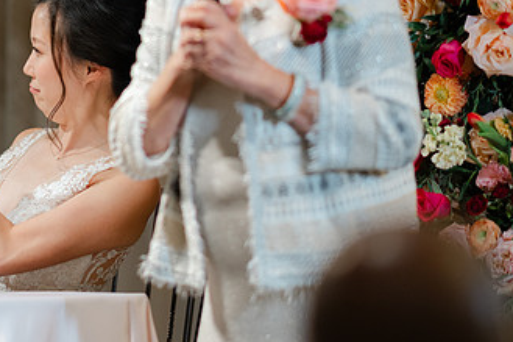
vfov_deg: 5.0
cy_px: 73
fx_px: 3945
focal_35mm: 277
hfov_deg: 7.4
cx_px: 81
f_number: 1.4
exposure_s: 1/125
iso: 250
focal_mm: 105
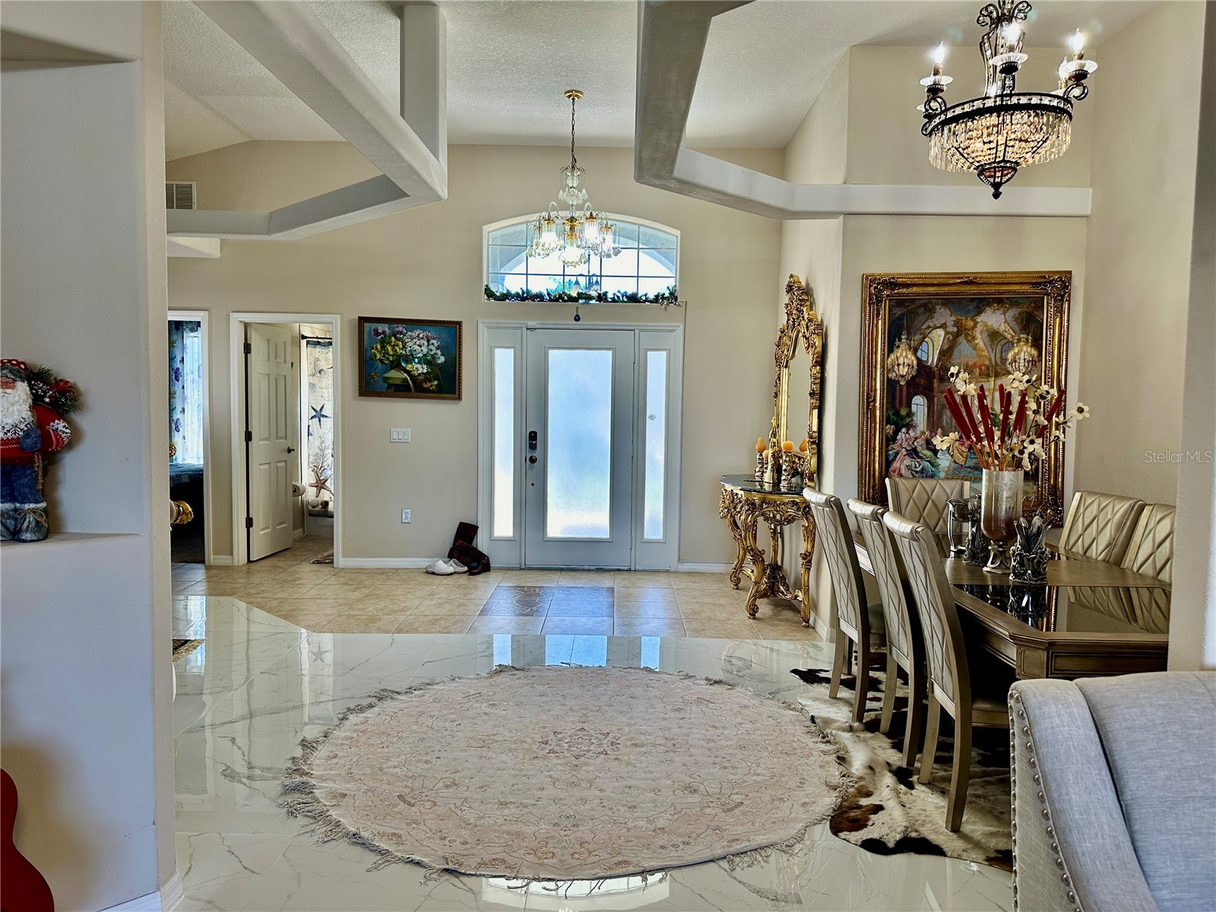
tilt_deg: -3.4
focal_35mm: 24
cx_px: 608
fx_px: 843
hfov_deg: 71.6
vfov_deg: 56.8
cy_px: 456
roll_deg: -1.9
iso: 100
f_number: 1.78
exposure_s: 1/136
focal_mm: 6.86
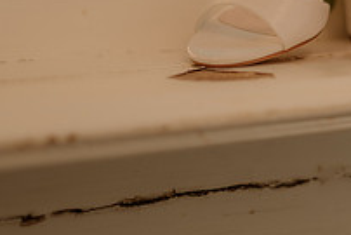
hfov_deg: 13.0
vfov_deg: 8.9
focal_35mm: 152
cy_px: -44
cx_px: 456
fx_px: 1483
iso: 250
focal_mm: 50
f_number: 1.4
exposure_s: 1/125
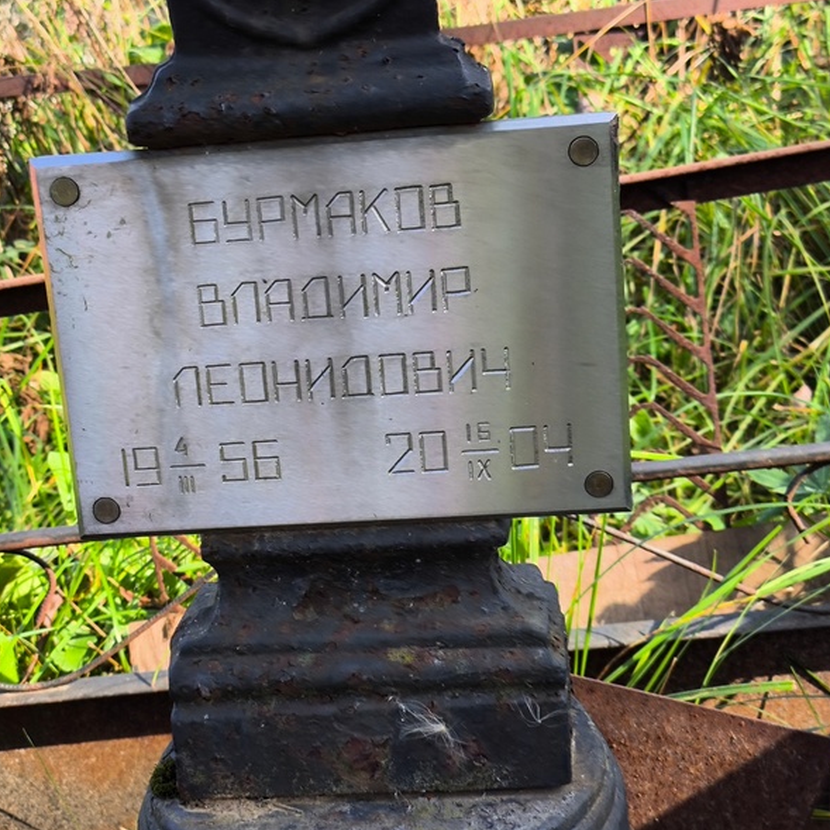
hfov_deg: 28.5
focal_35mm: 60
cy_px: 411
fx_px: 1628
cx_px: 332
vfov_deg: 28.6
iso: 50
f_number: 1.7
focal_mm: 4.71
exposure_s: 1/292
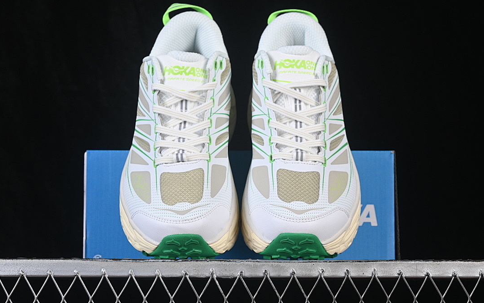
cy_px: 158
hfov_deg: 26.8
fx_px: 1016
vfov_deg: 16.9
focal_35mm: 77
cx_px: 242
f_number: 8
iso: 160
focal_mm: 50
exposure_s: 1/80
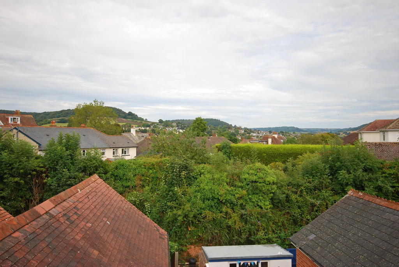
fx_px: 333
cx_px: 200
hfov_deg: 61.9
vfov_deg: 43.7
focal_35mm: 30
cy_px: 134
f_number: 6.3
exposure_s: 1/160
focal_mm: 20
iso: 100
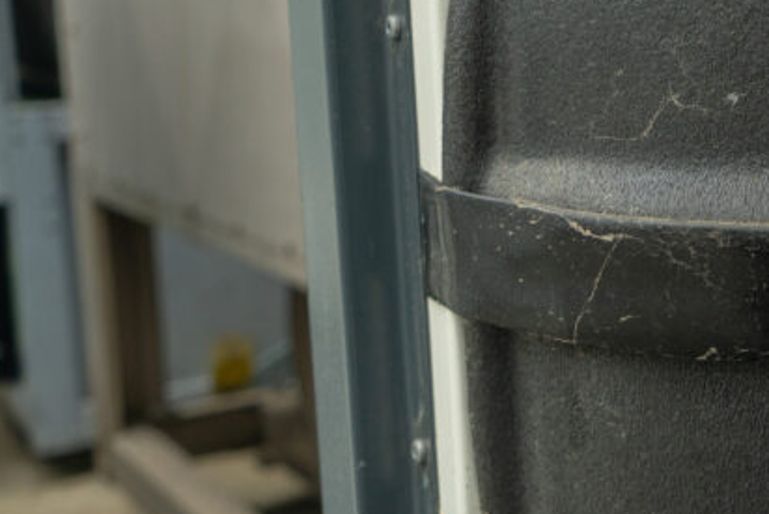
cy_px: 164
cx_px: 808
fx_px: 1538
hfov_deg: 26.3
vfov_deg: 18.9
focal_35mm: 72
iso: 500
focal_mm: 29
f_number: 4.5
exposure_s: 1/200
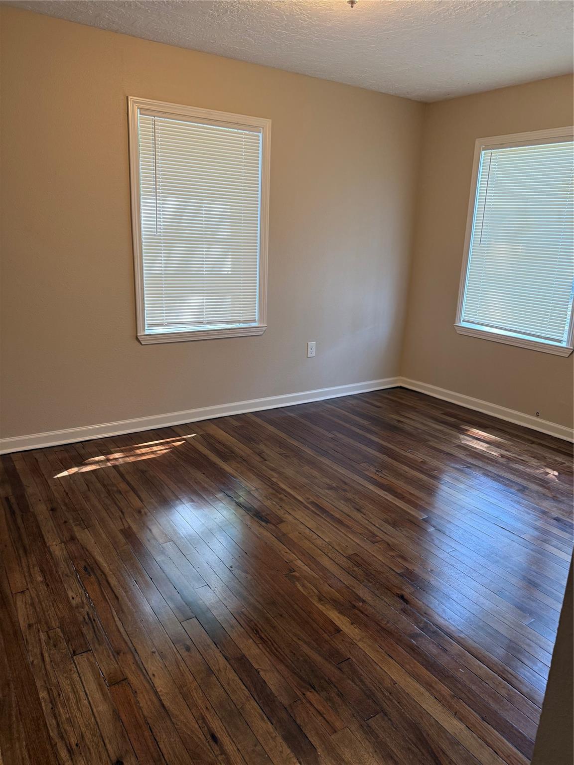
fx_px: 531
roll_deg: -3.1
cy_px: 382
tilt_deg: -15.1
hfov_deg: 56.8
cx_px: 287
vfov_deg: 71.6
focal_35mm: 24
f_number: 1.78
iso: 200
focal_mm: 6.76
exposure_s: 1/120
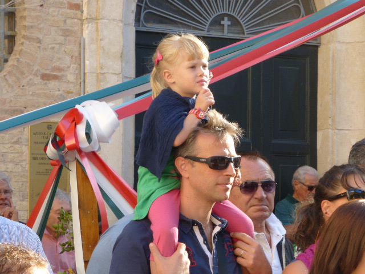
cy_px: 137
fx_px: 1793
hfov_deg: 11.6
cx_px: 182
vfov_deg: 8.7
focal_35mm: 170
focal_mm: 27.6
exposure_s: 1/80
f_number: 5.4
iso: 100
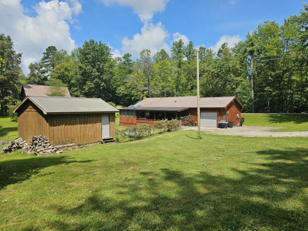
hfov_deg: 73.9
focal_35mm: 23
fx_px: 205
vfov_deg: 58.9
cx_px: 154
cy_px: 116
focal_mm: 6.3
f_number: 1.7
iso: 20
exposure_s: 1/1248
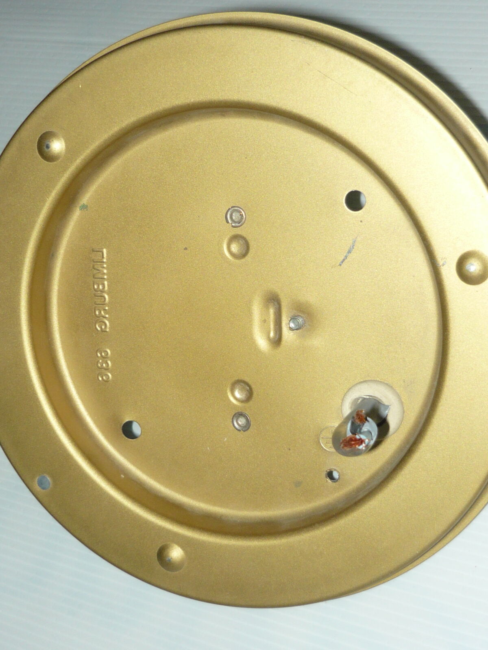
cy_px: 325
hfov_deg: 22.3
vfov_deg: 29.4
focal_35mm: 66
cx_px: 244
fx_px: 1241
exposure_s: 1/30
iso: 100
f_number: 3
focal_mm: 6.8
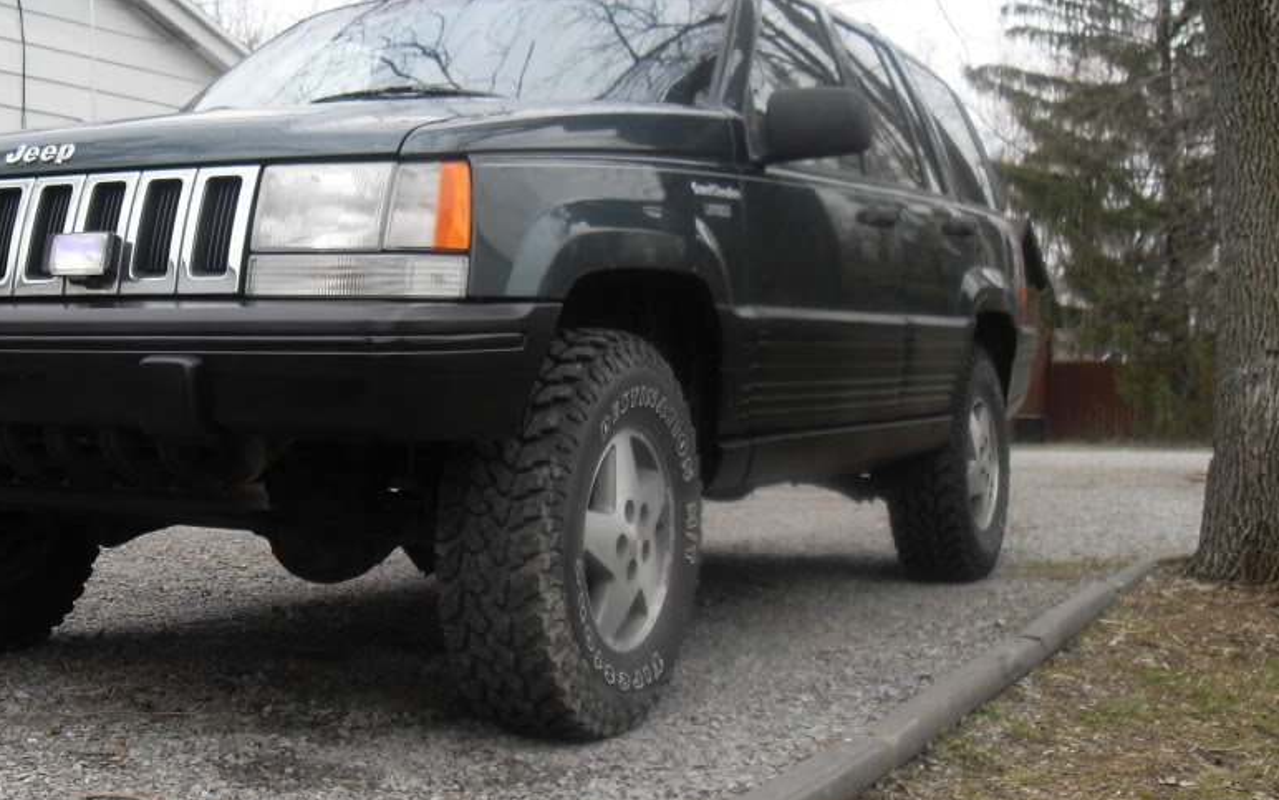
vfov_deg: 24.9
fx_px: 1813
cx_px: 444
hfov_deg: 38.5
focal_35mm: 52
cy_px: 368
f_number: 2.8
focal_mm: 6.3
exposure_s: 1/350
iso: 80
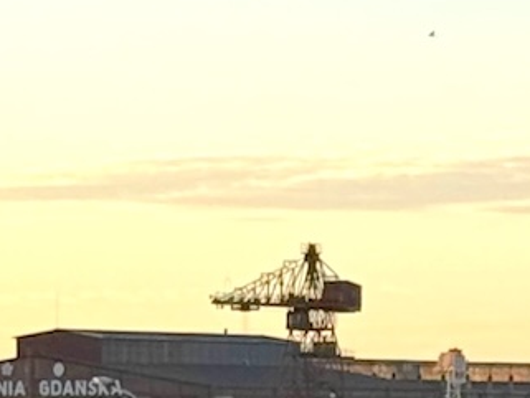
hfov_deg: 8.2
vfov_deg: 6.5
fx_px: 3431
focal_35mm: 224
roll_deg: -0.2
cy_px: 673
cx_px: 1182
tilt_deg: +1.0
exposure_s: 1/2494
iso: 80
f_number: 1.78
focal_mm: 6.76
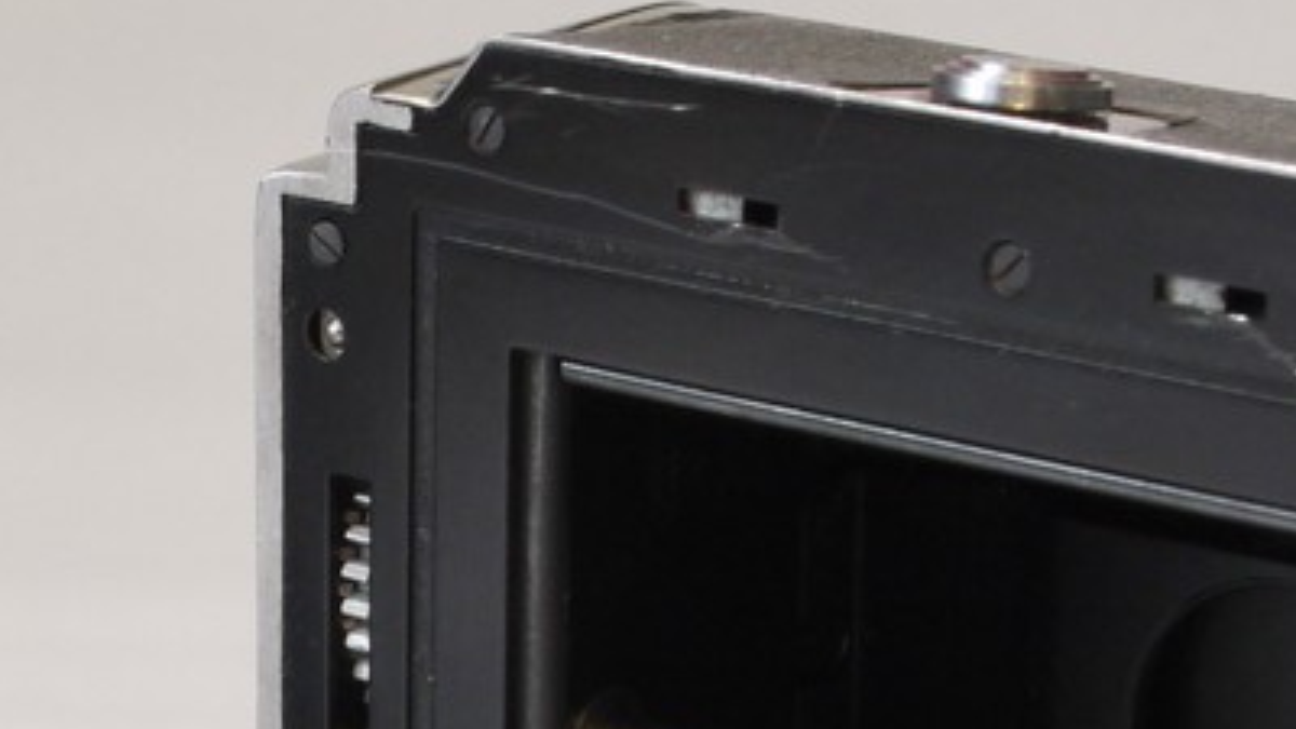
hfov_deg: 12.6
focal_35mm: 170
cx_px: 220
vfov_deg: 7.0
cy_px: 1072
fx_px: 5842
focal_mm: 26
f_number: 11
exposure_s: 1/15
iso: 400
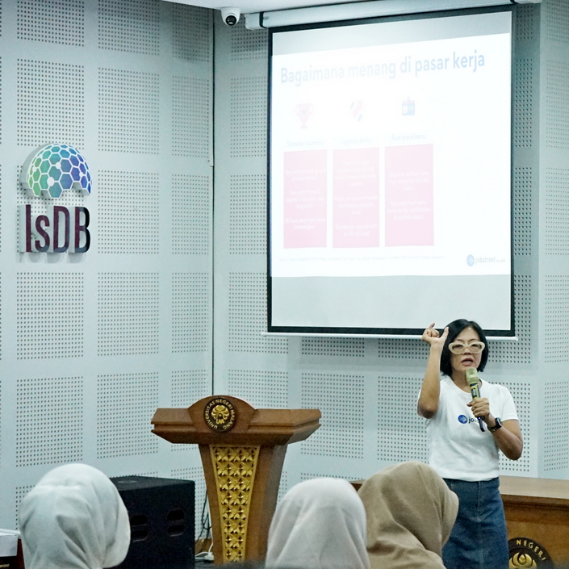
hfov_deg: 16.5
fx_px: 1915
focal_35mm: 103
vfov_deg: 16.9
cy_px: 266
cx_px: 590
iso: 6400
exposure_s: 1/250
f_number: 5
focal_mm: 57
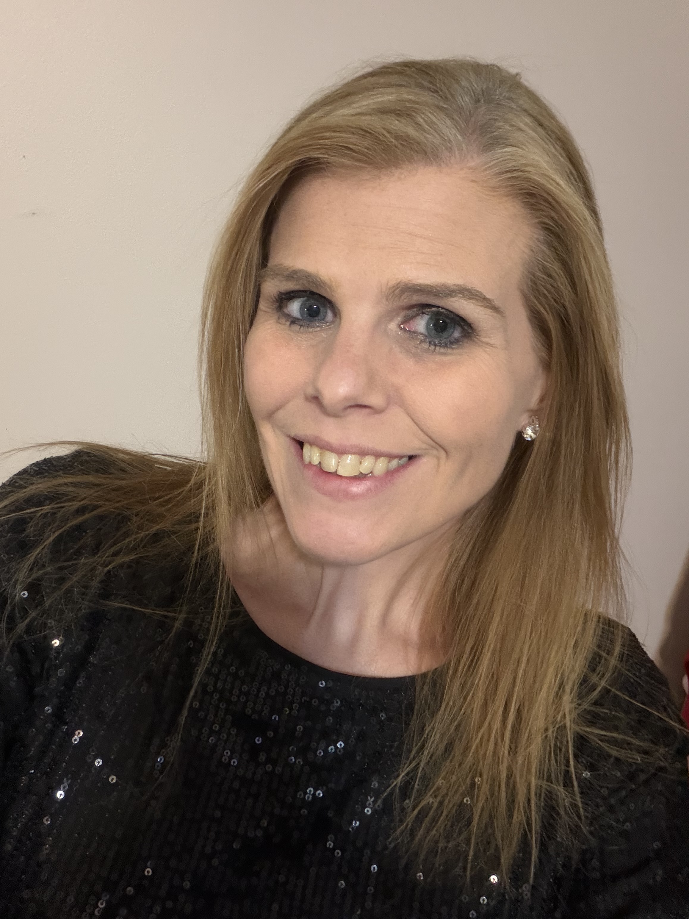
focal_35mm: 30
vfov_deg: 60.0
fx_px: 796
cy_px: 460
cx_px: 344
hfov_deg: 46.8
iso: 500
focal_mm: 2.71
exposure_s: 1/30
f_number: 1.9
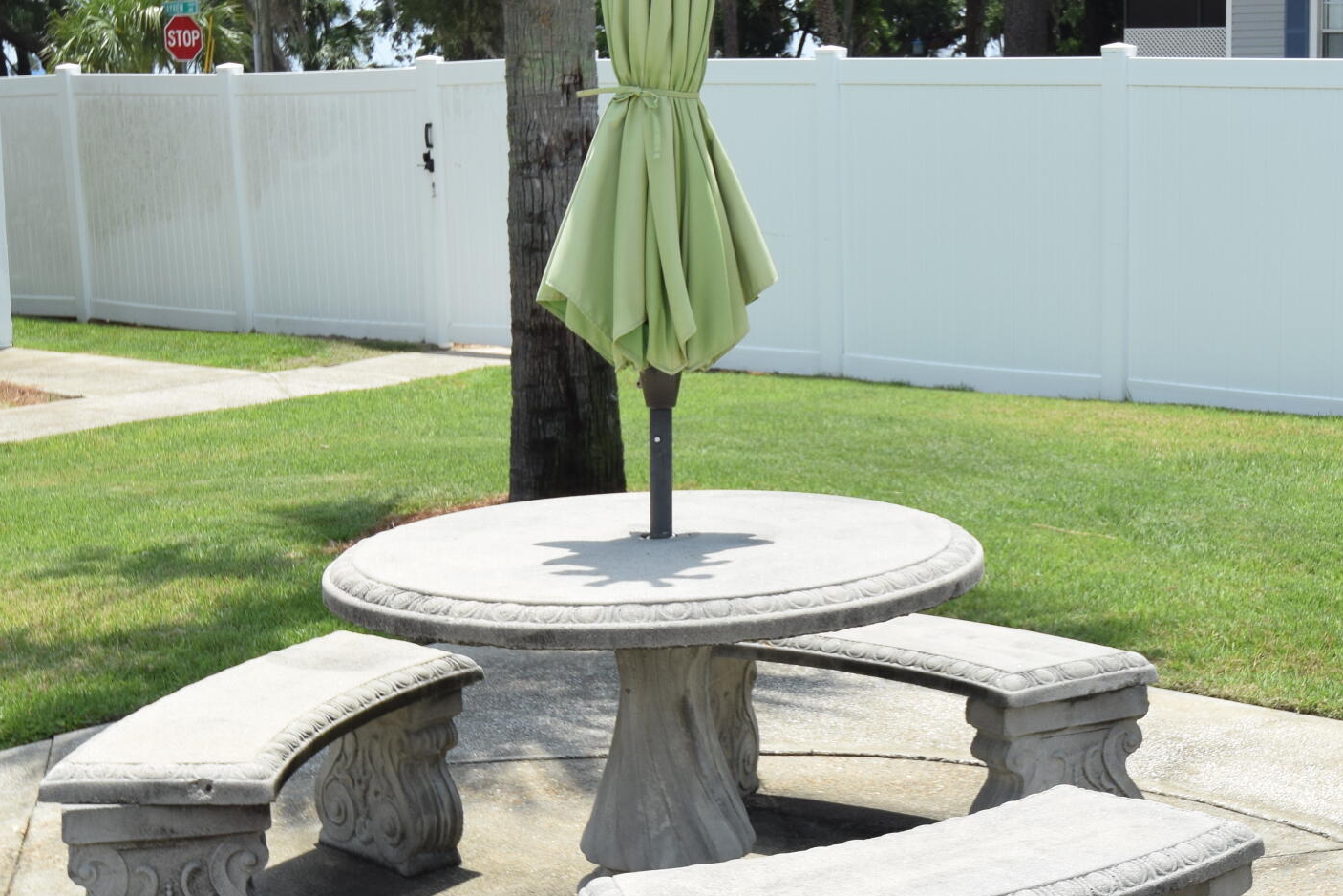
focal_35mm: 64
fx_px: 2388
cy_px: 382
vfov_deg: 21.2
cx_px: 900
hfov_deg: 31.2
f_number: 9
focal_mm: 20
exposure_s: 1/320
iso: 200
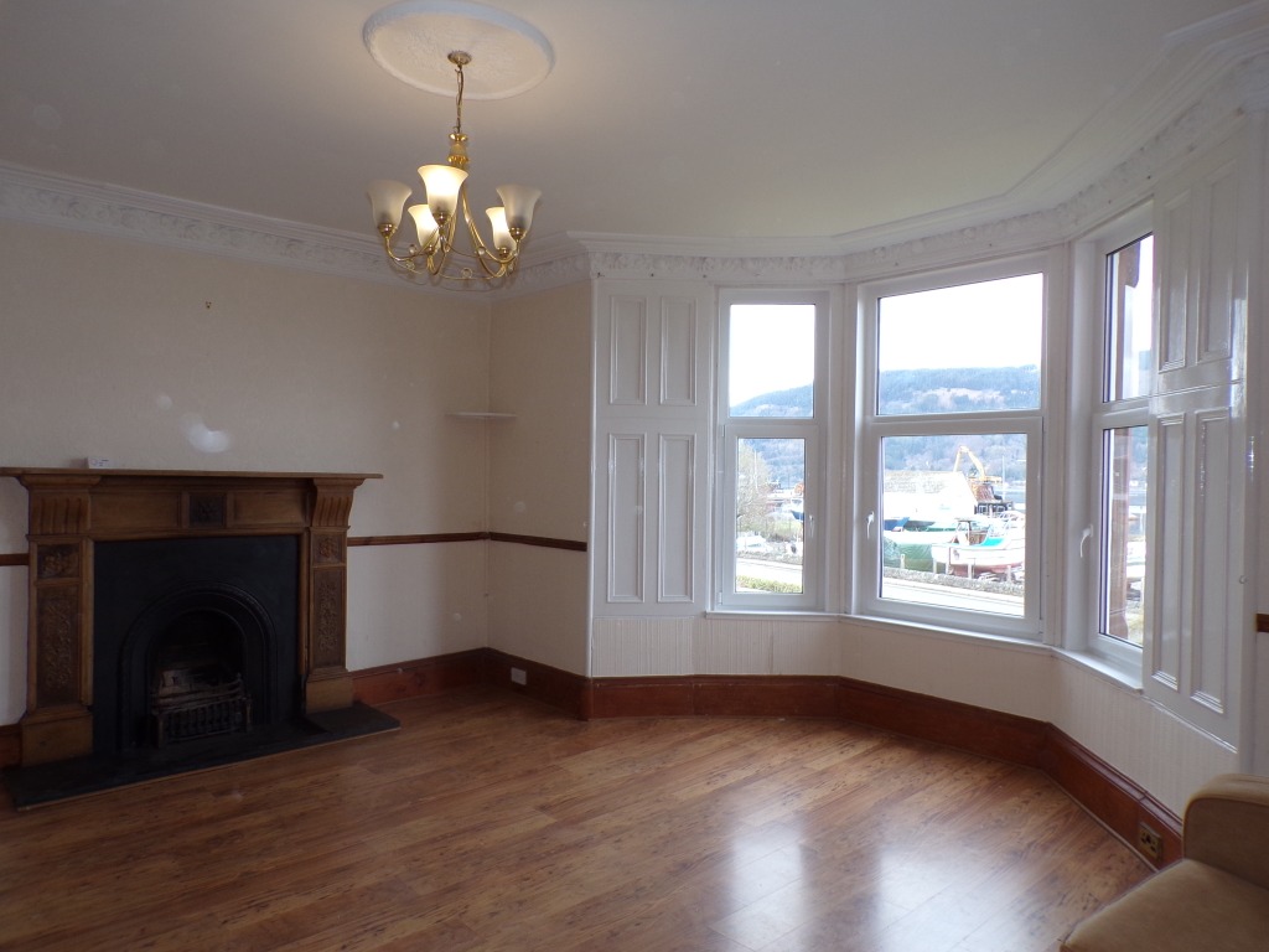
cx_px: 634
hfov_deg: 71.6
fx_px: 880
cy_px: 476
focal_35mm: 24
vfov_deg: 56.8
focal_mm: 4.3
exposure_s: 1/52
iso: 80
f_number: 3
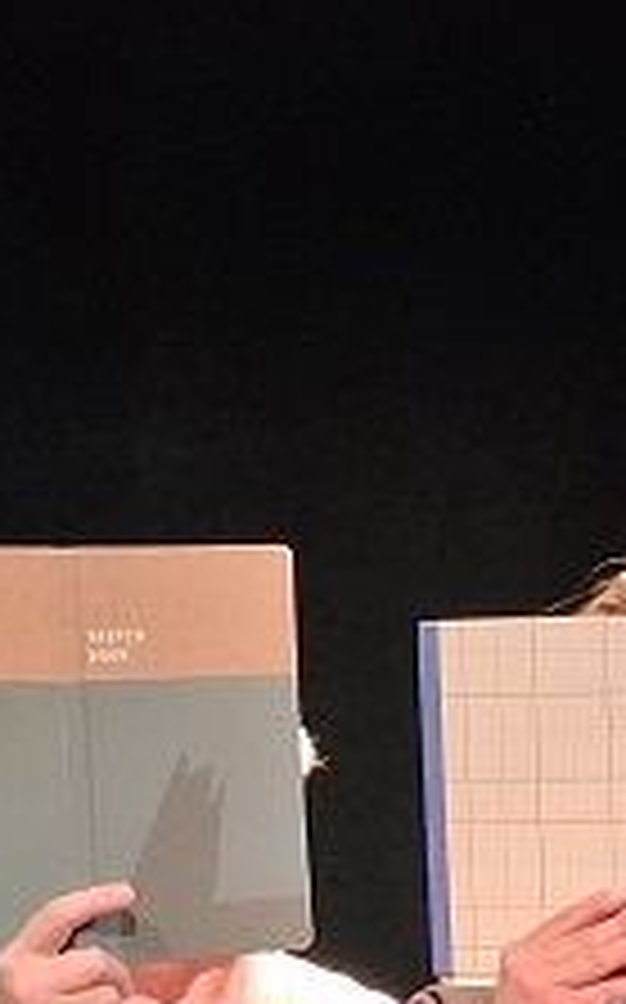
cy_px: 1580
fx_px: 4212
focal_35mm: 154
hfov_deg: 8.4
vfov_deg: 12.8
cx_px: 878
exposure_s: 1/33
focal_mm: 4
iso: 500
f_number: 1.8
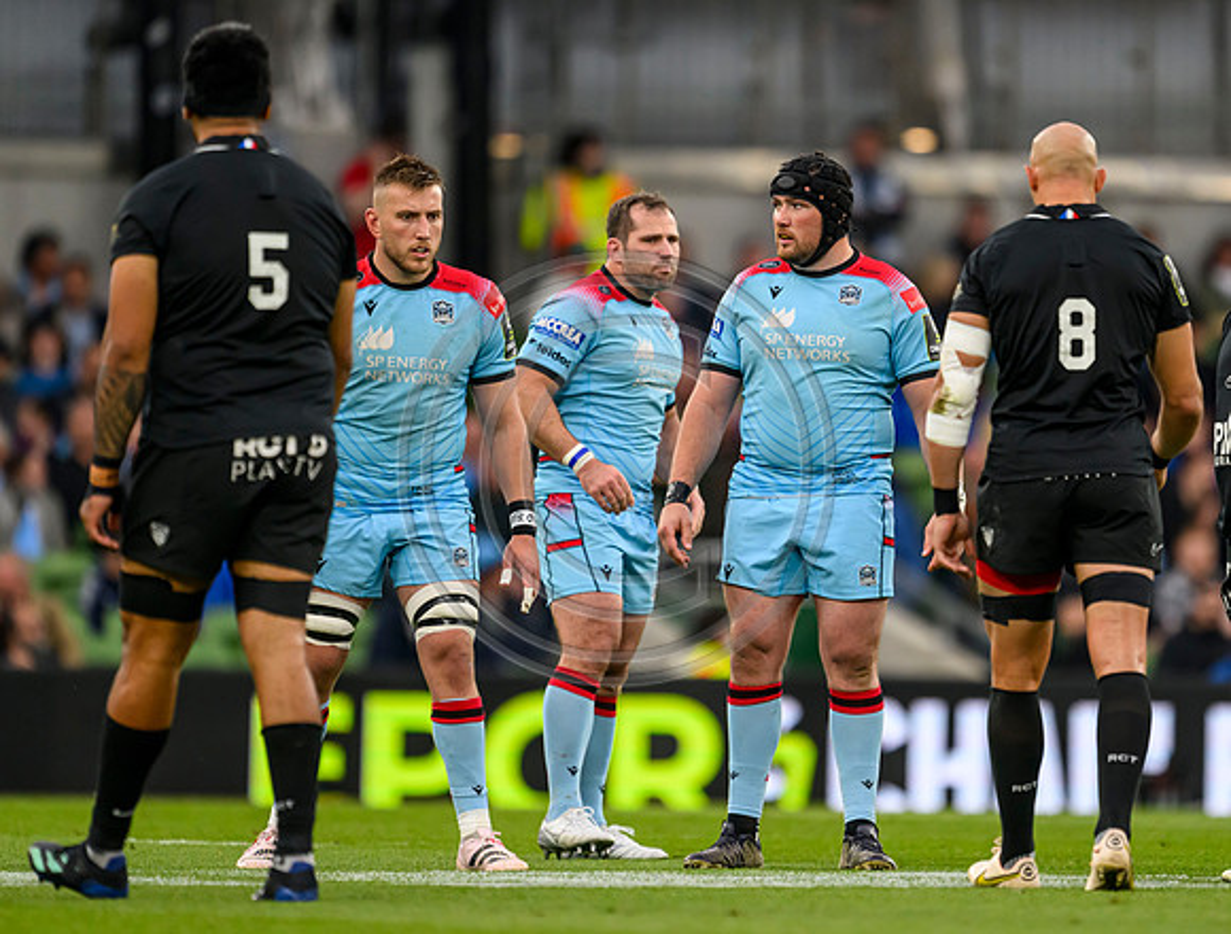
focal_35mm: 718
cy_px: 436
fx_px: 25648
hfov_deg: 2.7
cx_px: 803
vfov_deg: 2.1
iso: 2000
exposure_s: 1/1600
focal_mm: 560
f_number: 4
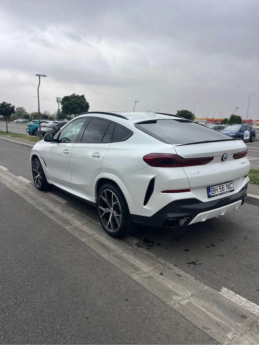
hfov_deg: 53.1
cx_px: 130
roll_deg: -0.9
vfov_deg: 67.3
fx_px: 259
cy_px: 172
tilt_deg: -10.8
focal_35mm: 26
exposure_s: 1/1325
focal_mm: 5.1
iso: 50
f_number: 1.6
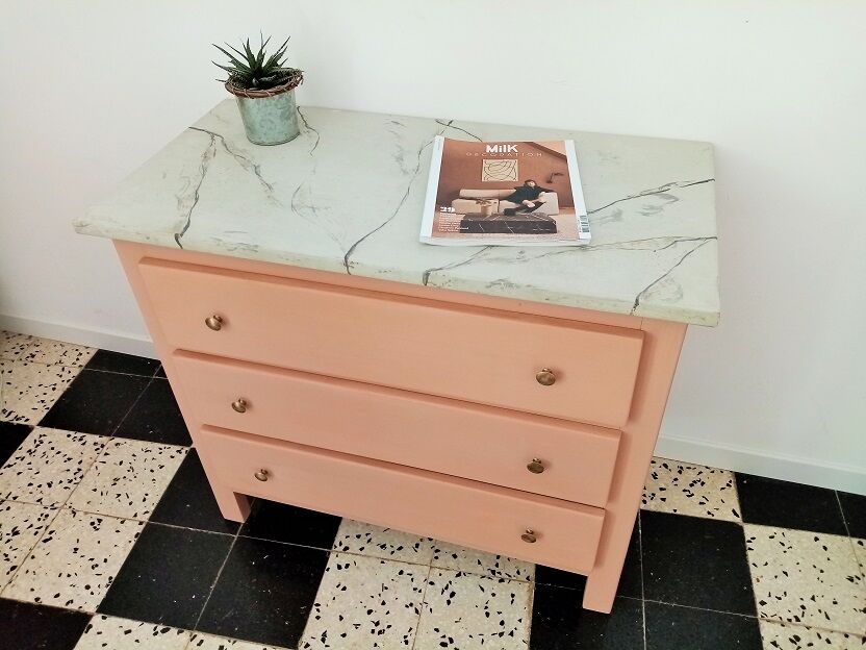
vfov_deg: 53.1
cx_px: 433
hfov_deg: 67.3
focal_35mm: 26
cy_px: 325
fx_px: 650
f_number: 1.8
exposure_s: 1/33.3
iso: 222
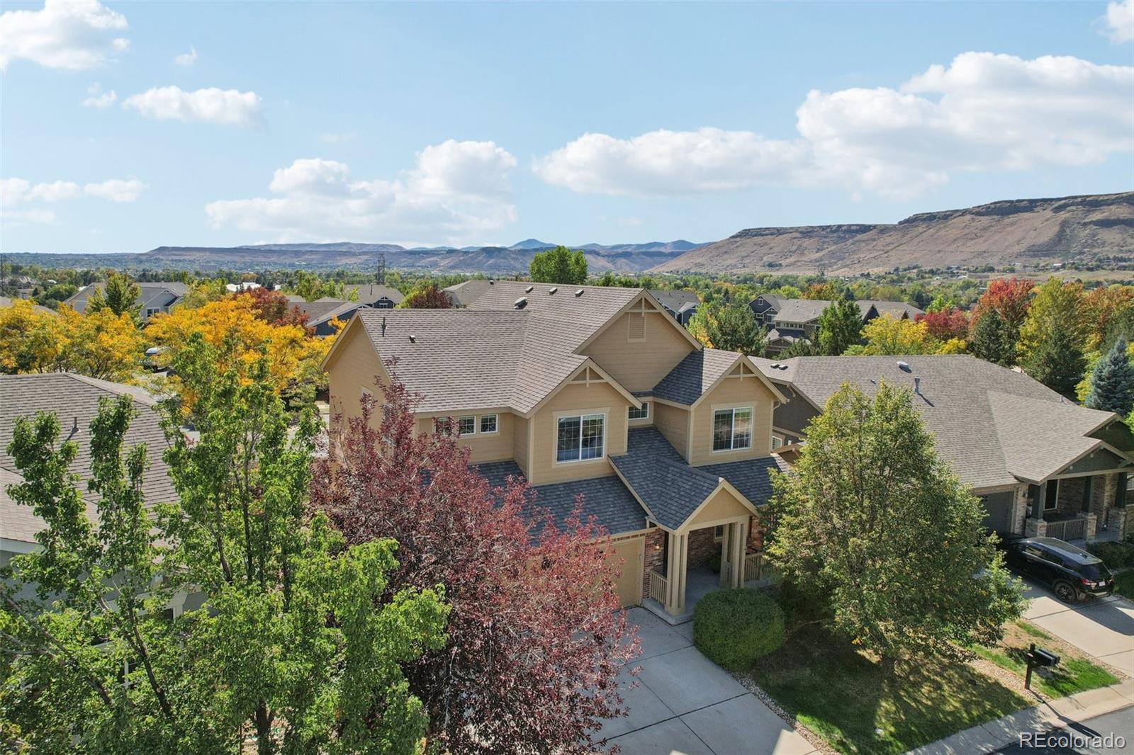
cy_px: 378
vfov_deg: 57.2
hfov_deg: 78.6
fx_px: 693
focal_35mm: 22
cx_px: 567
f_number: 2.8
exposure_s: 1/2500
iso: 100
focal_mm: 8.4
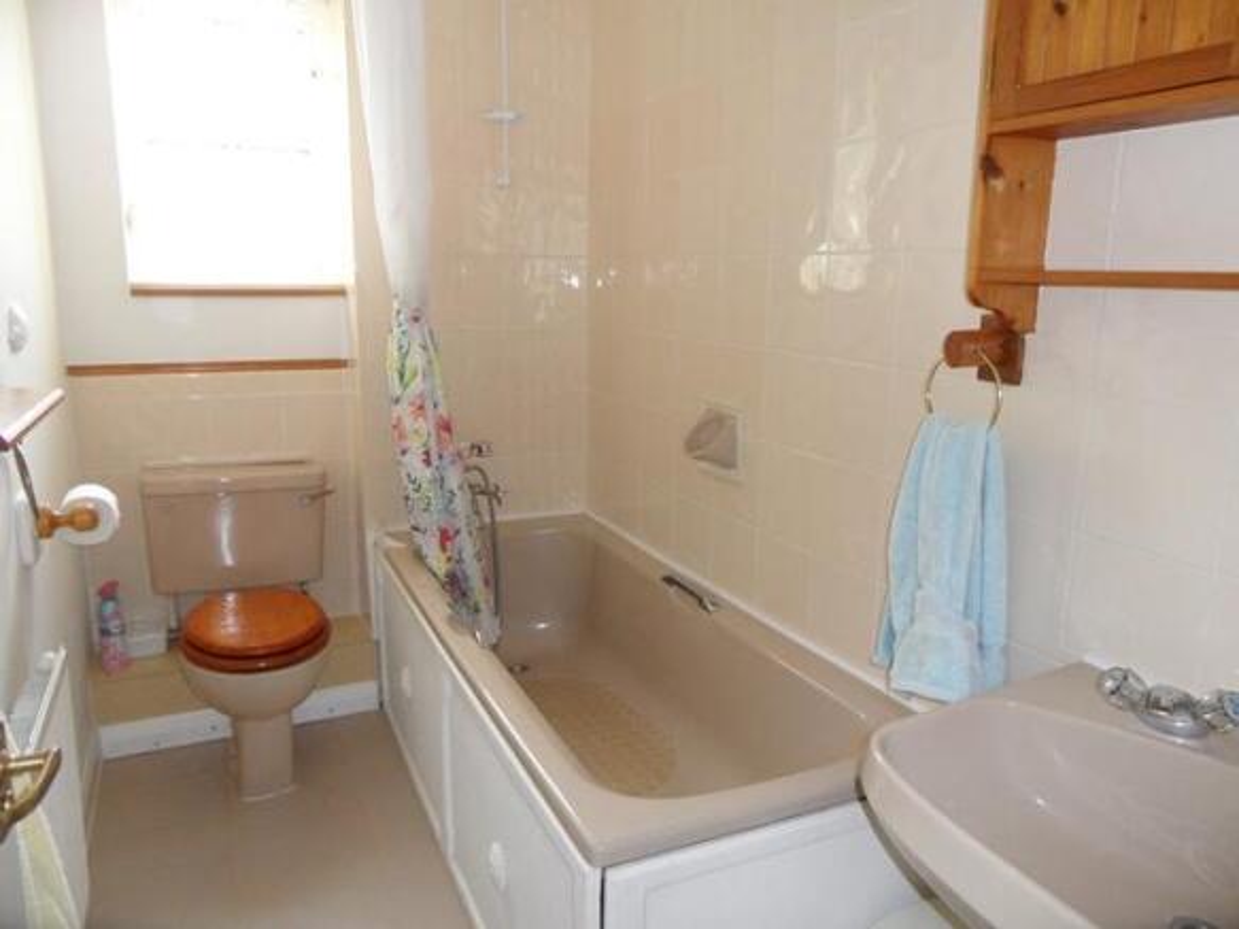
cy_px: 464
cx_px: 620
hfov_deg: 71.6
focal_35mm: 24
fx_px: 859
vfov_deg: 56.8
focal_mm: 3.9
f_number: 3.2
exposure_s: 1/30
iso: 200
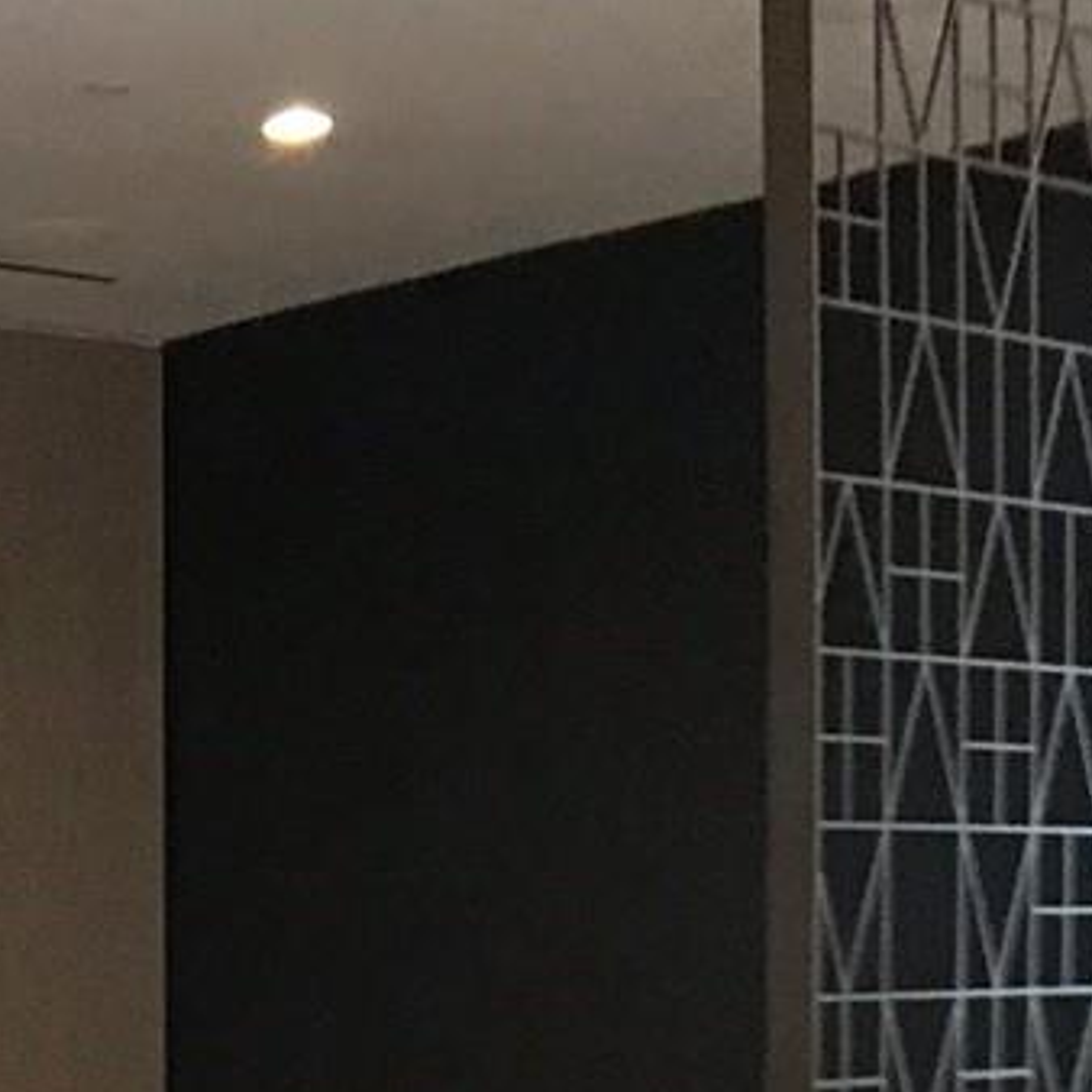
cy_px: 1363
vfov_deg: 14.4
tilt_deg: -5.4
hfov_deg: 13.5
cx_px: -801
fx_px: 4176
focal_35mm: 117
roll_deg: +1.5
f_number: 1.8
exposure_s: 1/11
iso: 100
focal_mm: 3.99
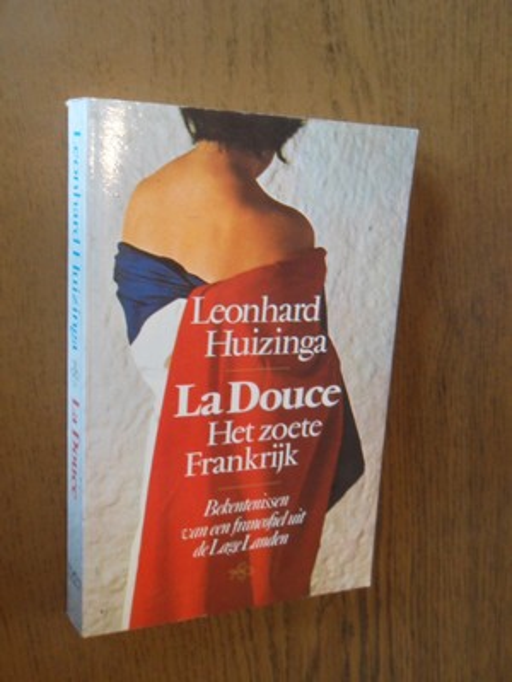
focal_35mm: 35
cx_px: 256
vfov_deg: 52.6
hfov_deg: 40.7
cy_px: 341
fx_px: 690
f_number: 3.5
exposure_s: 1/15
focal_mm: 6.3
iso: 400
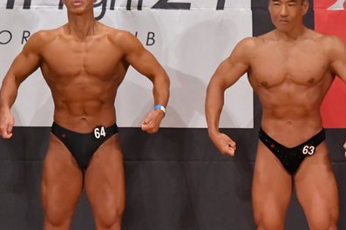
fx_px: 5339
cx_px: 283
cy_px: 172
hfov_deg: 3.7
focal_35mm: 556
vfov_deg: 2.5
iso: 9000
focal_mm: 190
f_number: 5.6
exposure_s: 1/400
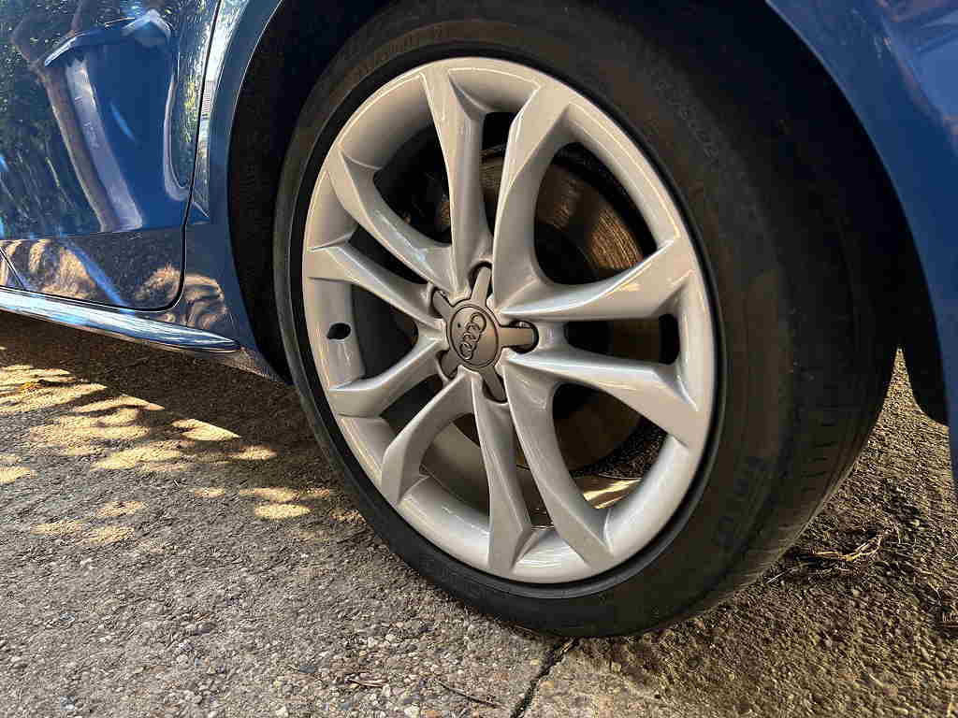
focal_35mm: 26
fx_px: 720
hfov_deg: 67.3
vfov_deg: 53.1
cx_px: 479
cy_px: 359
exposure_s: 1/187
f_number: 1.6
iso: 125
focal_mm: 5.96
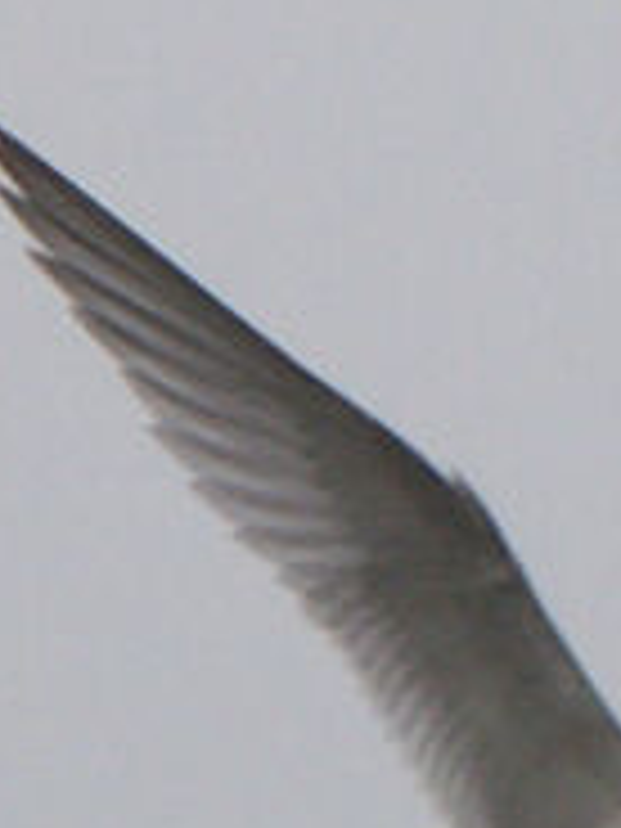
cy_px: 760
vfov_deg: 5.0
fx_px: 9376
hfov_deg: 3.8
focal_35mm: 392
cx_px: 410
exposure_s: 1/640
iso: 100
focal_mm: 50.8
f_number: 7.1
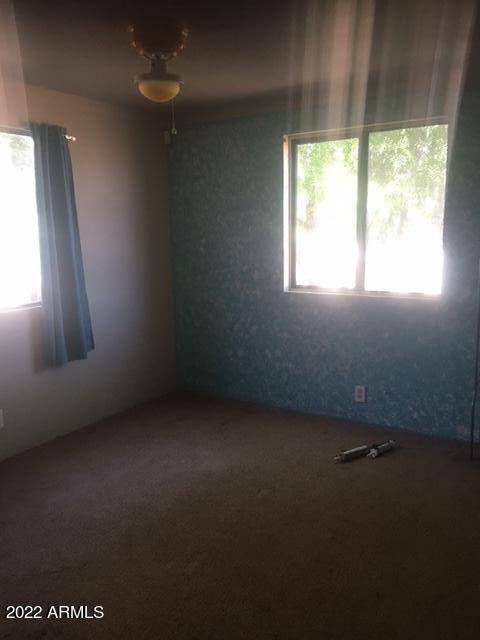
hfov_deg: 48.2
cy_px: 320
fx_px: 536
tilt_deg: -6.8
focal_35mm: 29
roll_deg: +1.5
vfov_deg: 61.7
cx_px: 240
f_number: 2.2
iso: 40
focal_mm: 4.15
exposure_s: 1/30
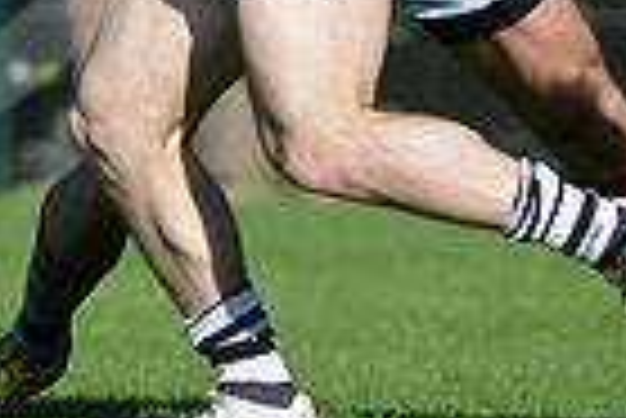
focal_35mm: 1125
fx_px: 19583
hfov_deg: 1.8
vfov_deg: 1.2
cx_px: 612
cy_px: -169
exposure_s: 1/2000
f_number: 4
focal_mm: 270
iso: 320
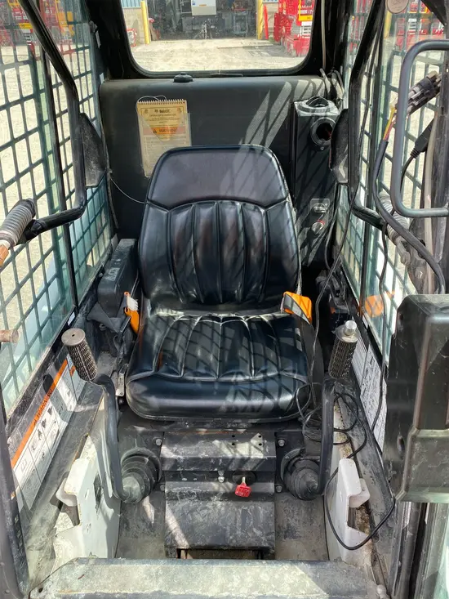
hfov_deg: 53.1
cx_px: 224
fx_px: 450
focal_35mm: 26
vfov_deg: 67.3
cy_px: 300
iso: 32
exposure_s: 1/499
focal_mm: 4.25
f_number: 1.8
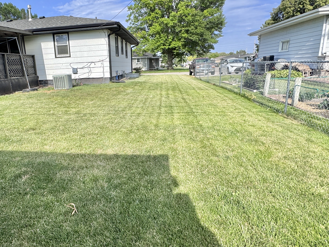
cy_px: 121
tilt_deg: -13.8
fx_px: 228
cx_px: 117
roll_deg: +2.2
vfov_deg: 56.8
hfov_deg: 70.0
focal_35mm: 24
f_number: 2.2
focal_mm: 2.22
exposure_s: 1/1094
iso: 50
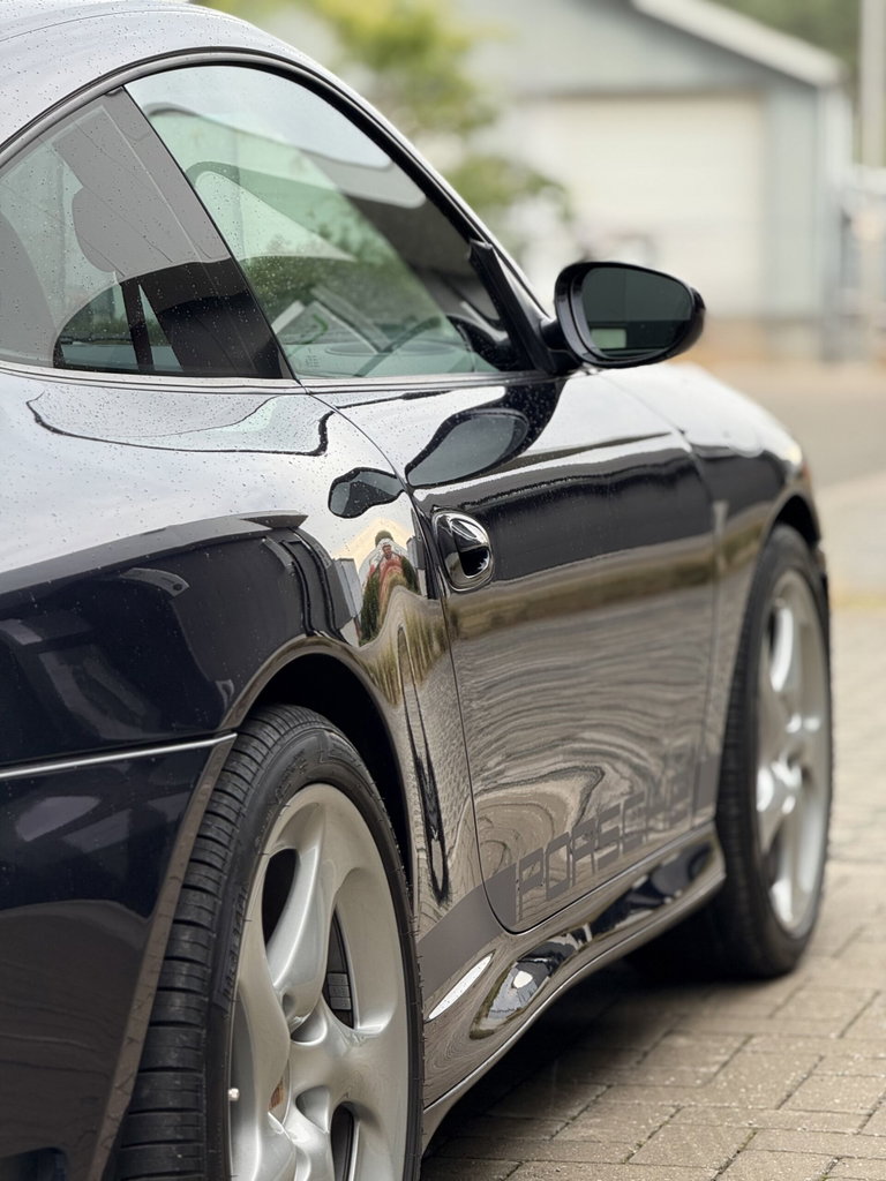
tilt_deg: -4.2
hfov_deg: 12.3
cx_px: 443
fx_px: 4095
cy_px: 590
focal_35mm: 120
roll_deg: +0.2
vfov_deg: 16.4
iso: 50
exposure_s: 1/99
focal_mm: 15.66
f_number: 2.8
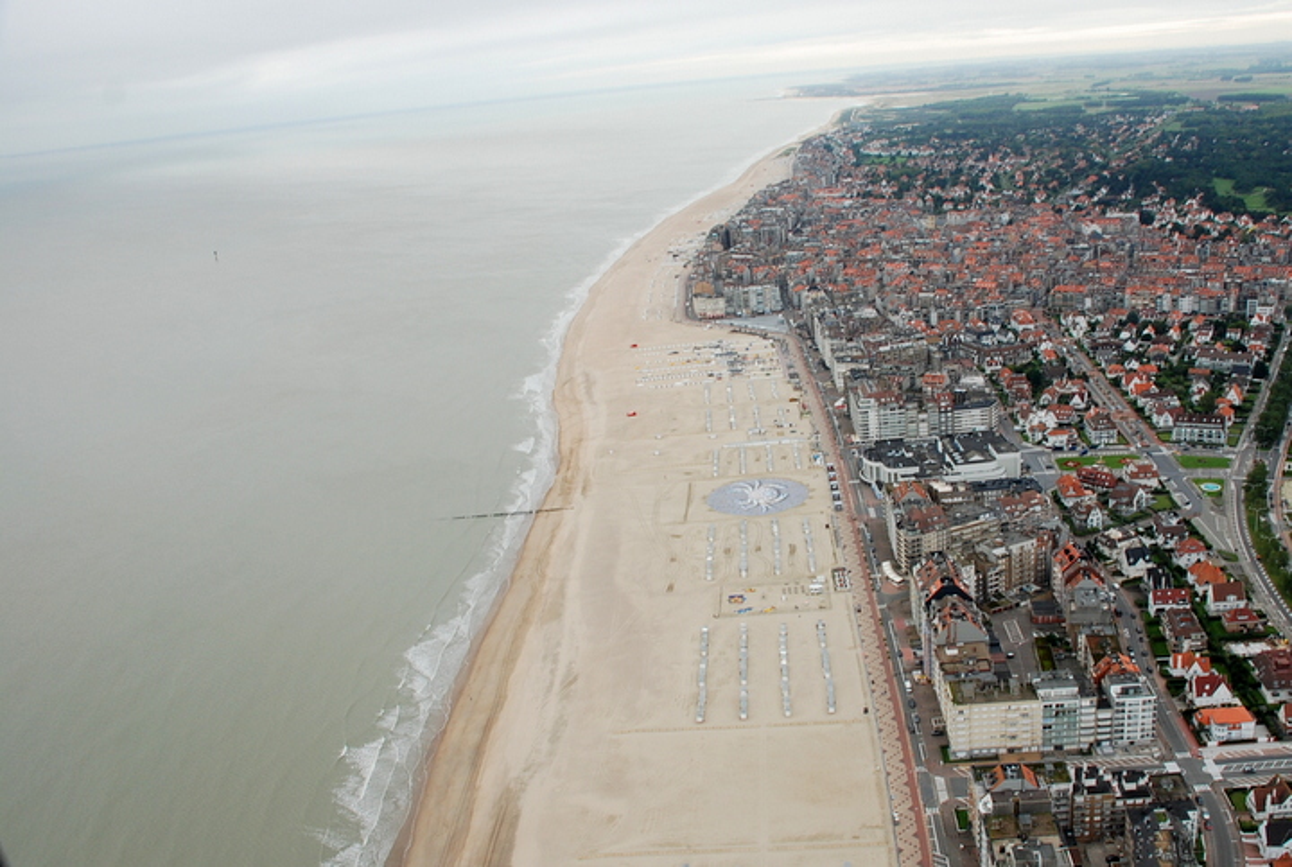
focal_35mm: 27
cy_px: 434
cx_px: 646
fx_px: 971
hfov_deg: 67.3
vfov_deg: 48.1
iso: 320
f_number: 6.3
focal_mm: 18
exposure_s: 1/160
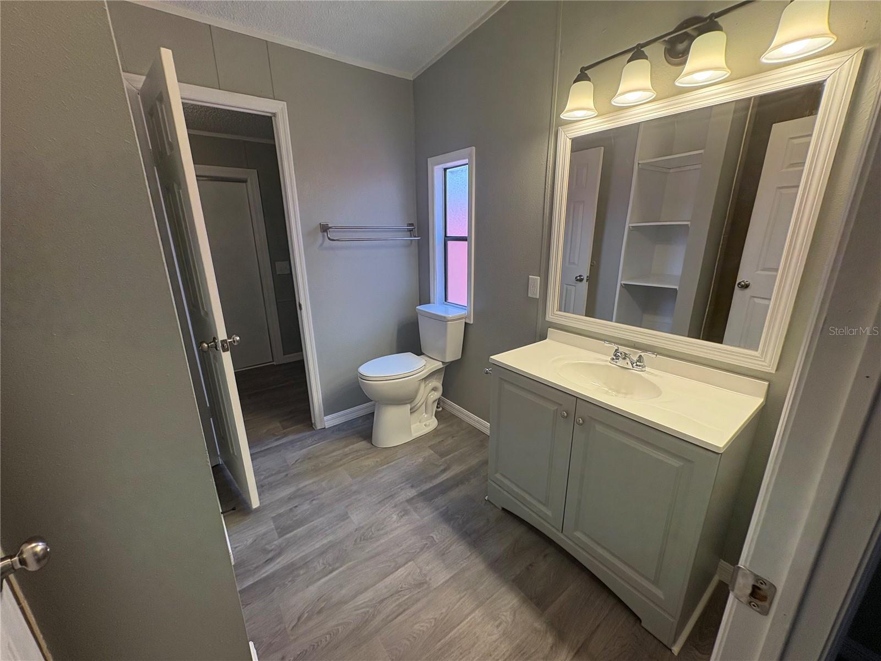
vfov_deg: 85.7
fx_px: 356
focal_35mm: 14
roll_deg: +1.1
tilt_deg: -16.2
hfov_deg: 102.1
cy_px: 330
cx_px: 440
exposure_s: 1/120
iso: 64
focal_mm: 2.22
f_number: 2.2
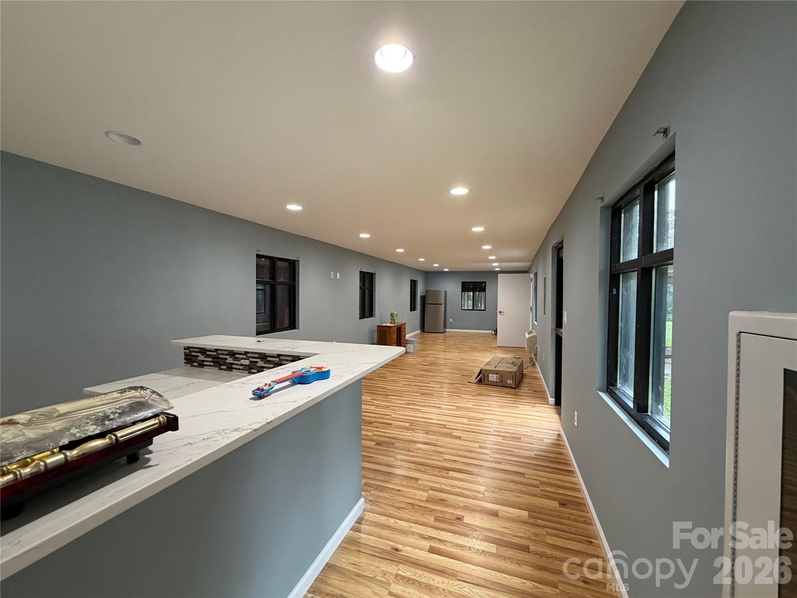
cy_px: 299
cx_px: 398
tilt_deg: -0.5
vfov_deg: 85.7
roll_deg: -0.6
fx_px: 322
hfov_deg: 102.1
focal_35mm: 14
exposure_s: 1/60
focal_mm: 2.22
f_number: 2.2
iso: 320
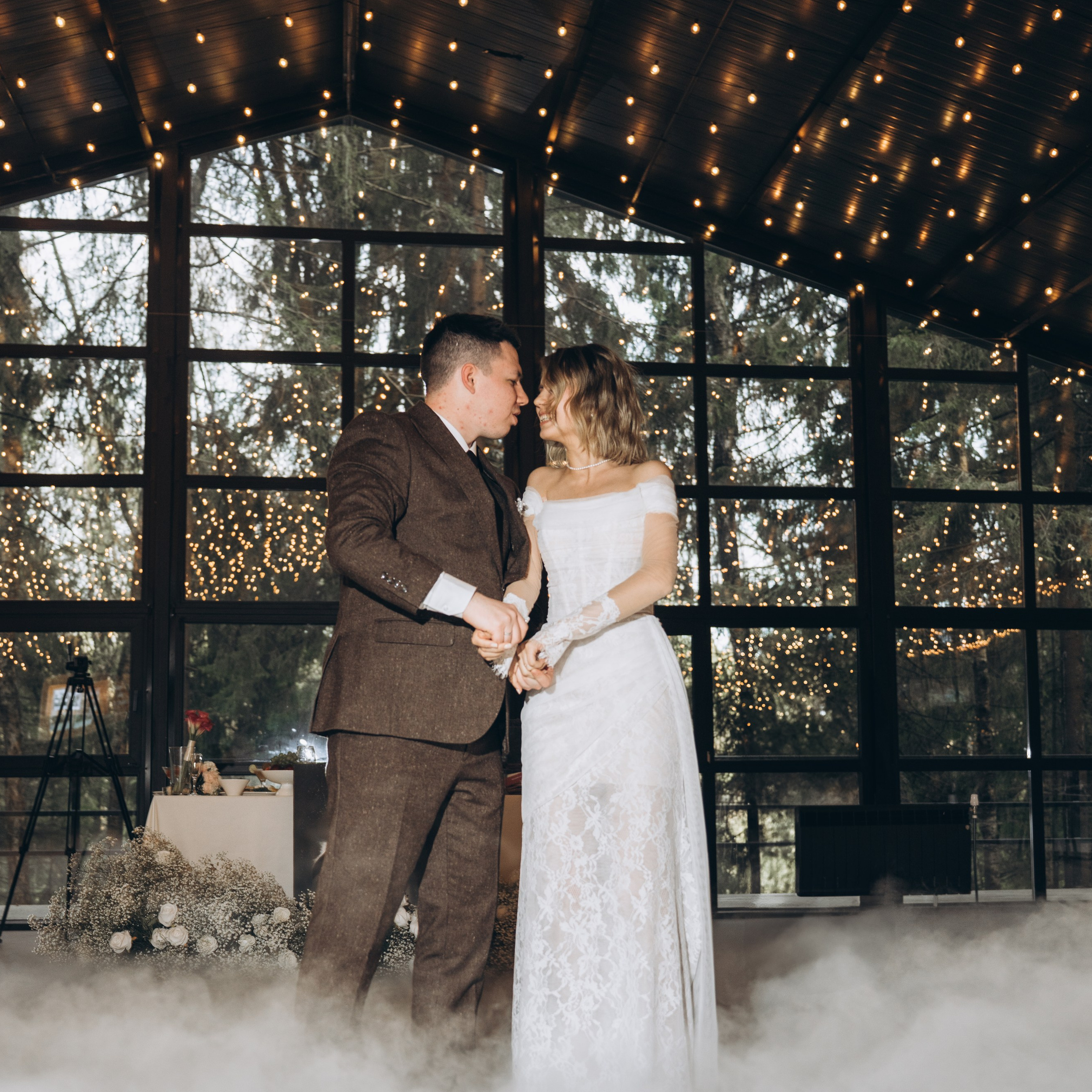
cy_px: 667
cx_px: 547
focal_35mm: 42
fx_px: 1499
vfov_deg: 39.8
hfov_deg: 40.0
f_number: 2.8
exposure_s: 1/160
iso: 800
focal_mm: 32
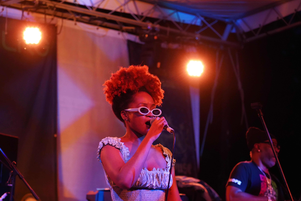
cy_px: 102
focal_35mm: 108
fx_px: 903
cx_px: 150
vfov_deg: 12.7
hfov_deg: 18.9
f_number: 4
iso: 10000
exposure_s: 1/160
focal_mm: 105
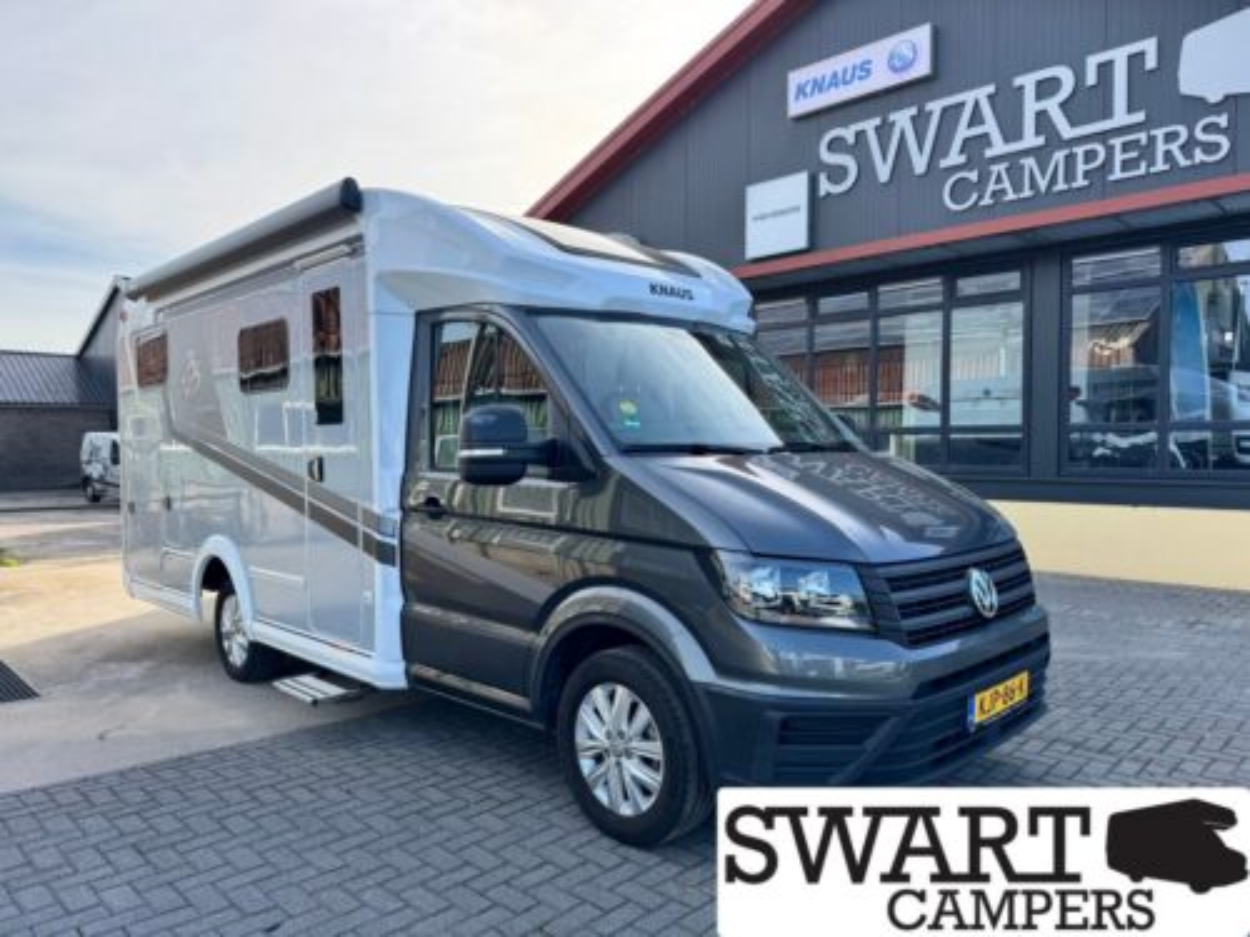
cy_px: 468
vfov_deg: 56.8
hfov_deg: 71.6
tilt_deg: -1.5
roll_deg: +0.8
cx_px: 625
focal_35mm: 24
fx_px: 867
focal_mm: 6.76
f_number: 1.78
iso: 80
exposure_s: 1/1238
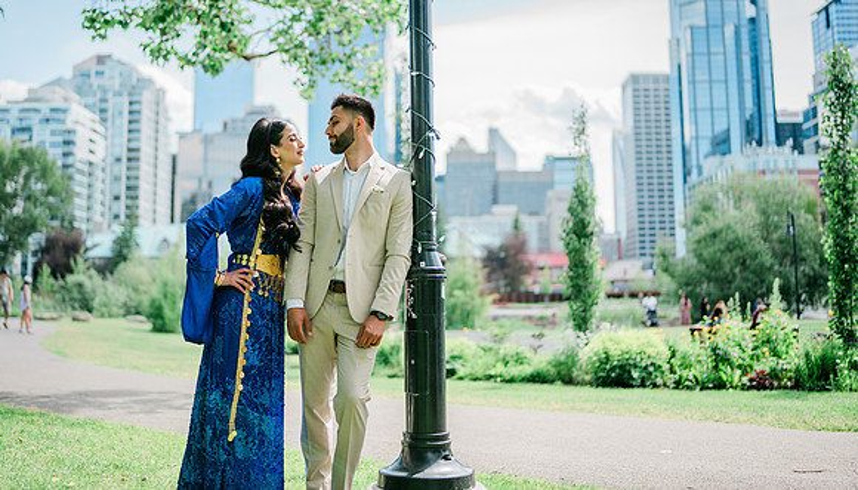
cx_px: 398
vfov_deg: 30.5
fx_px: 895
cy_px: 183
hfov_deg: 51.2
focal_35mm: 39
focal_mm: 35
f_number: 1.2
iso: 125
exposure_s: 1/3200
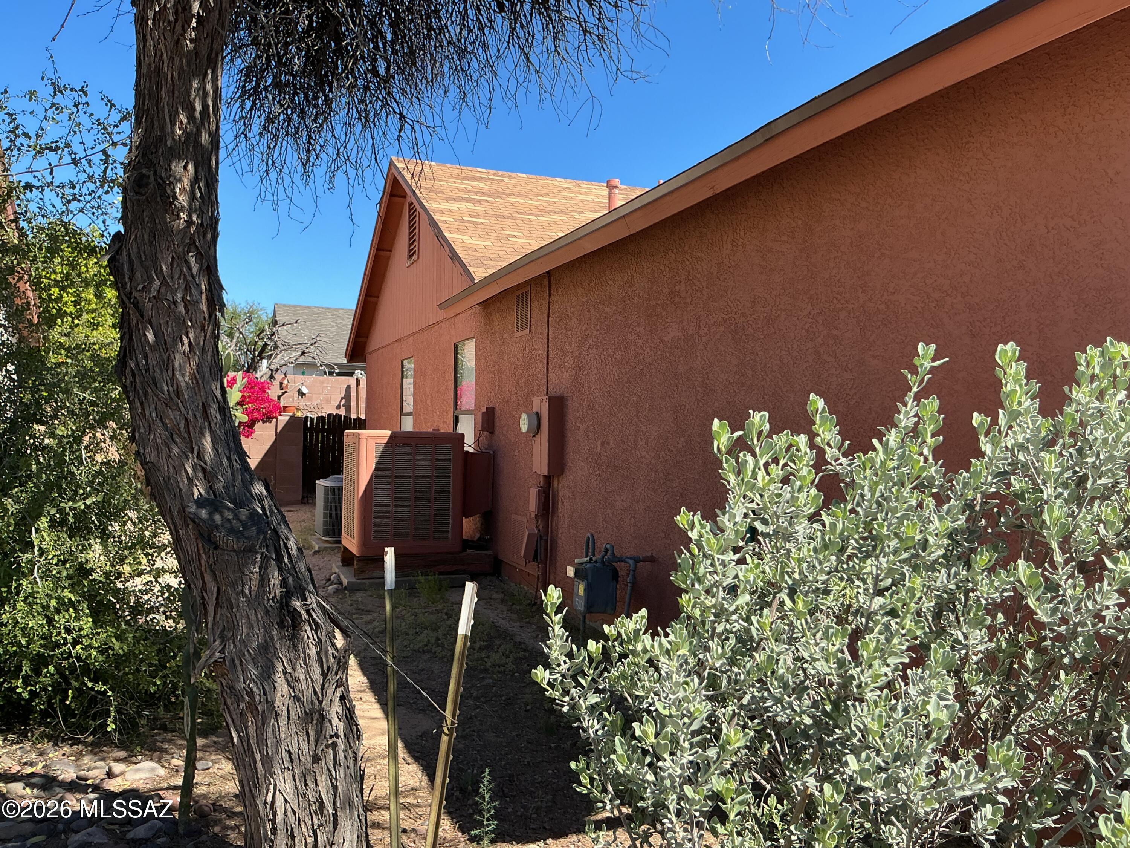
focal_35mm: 29
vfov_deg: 48.2
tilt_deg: +0.9
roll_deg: -0.7
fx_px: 947
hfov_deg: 61.7
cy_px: 424
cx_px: 565
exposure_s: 1/739
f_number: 1.8
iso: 25
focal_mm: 3
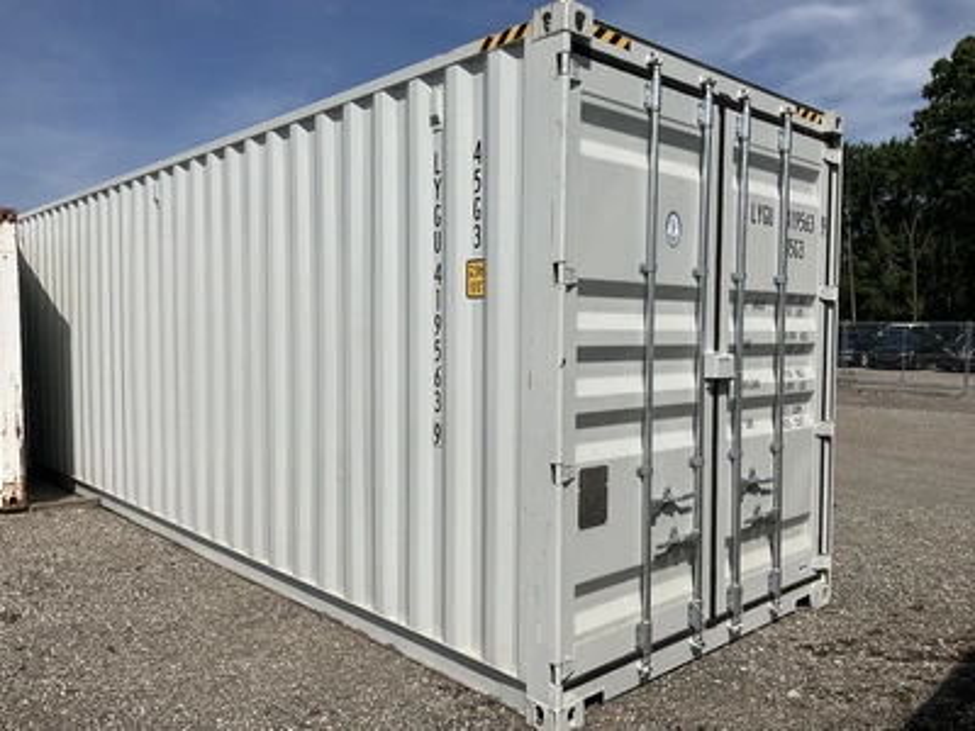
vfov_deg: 48.2
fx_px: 817
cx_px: 488
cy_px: 366
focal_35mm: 29
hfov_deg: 61.7
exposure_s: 1/4405
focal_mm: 3
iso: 25
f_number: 1.8
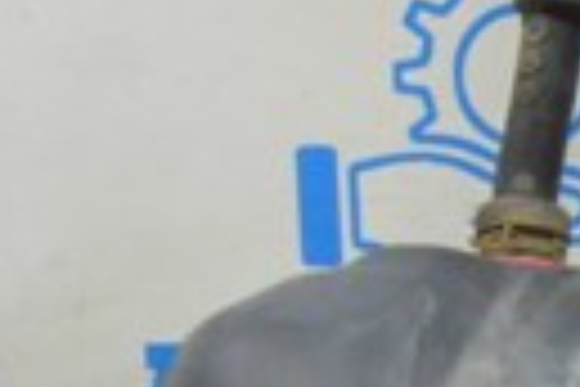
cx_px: 1129
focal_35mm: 134
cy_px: 556
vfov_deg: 10.0
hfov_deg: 13.3
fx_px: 2159
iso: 6400
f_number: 20
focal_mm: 18
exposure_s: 1/15
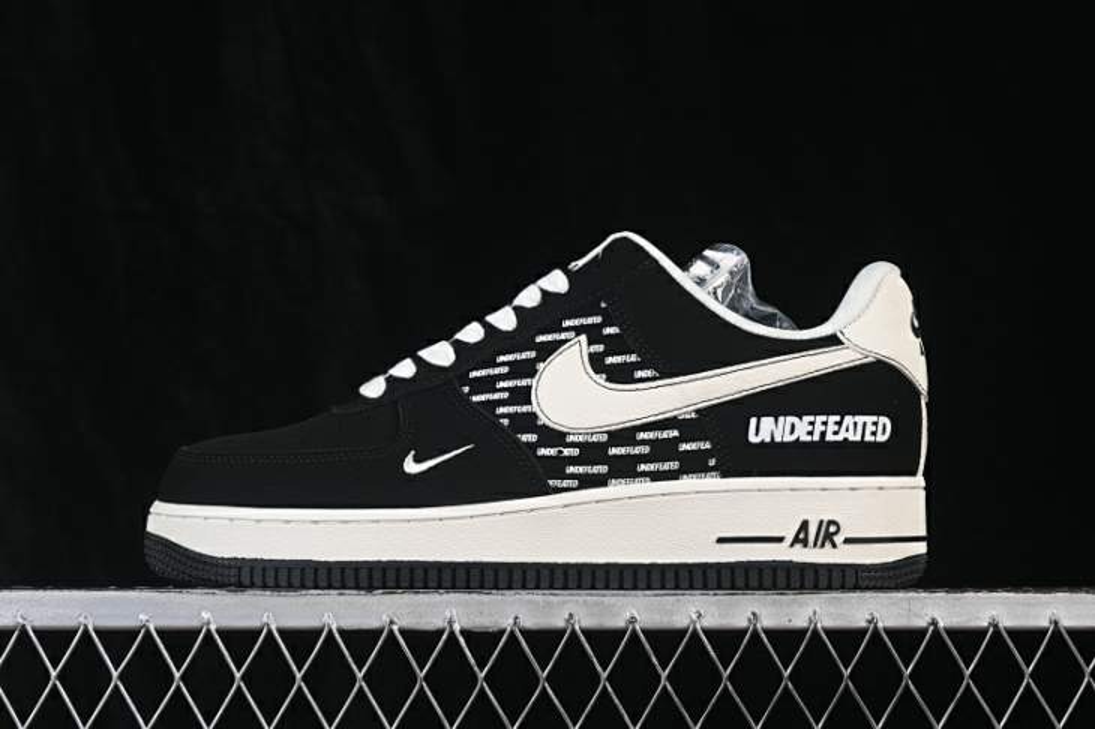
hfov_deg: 27.0
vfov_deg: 18.2
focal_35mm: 75
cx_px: 548
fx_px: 2280
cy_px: 364
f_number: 6.3
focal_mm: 50
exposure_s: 1/60
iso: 160
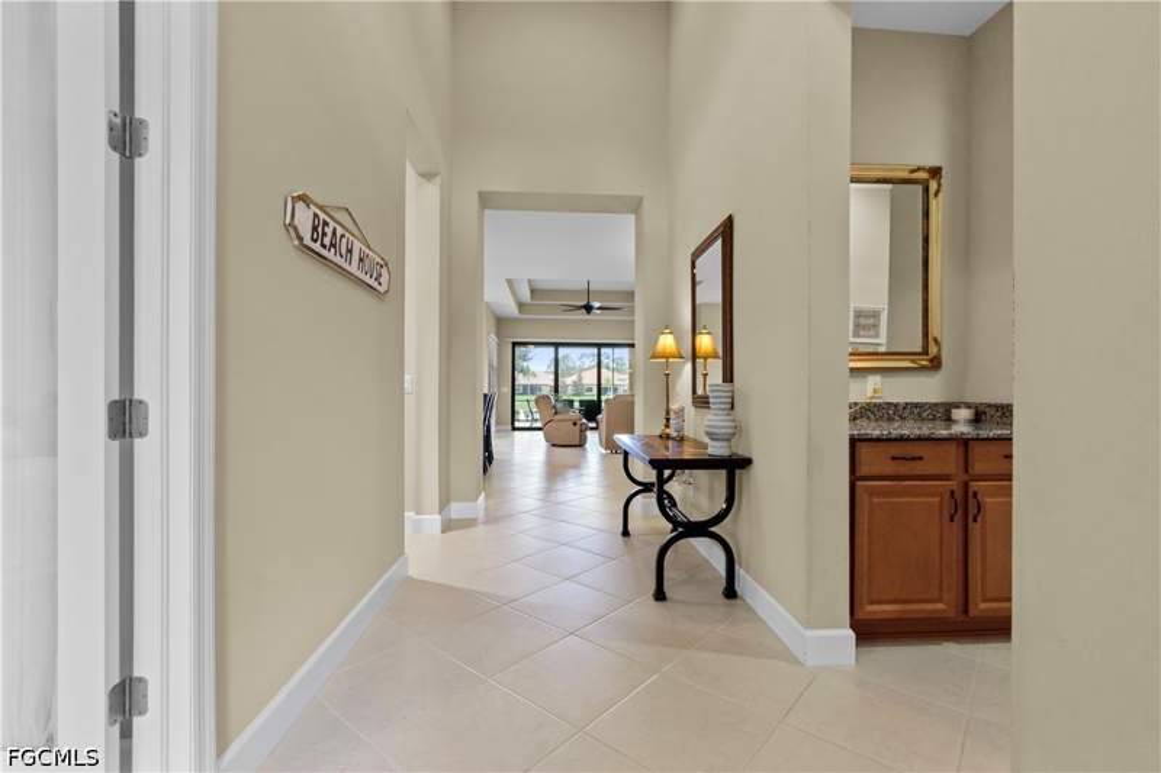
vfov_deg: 77.3
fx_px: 484
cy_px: 386
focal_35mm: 15
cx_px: 580
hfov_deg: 100.4
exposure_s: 1/60
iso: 800
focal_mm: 10
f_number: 4.5
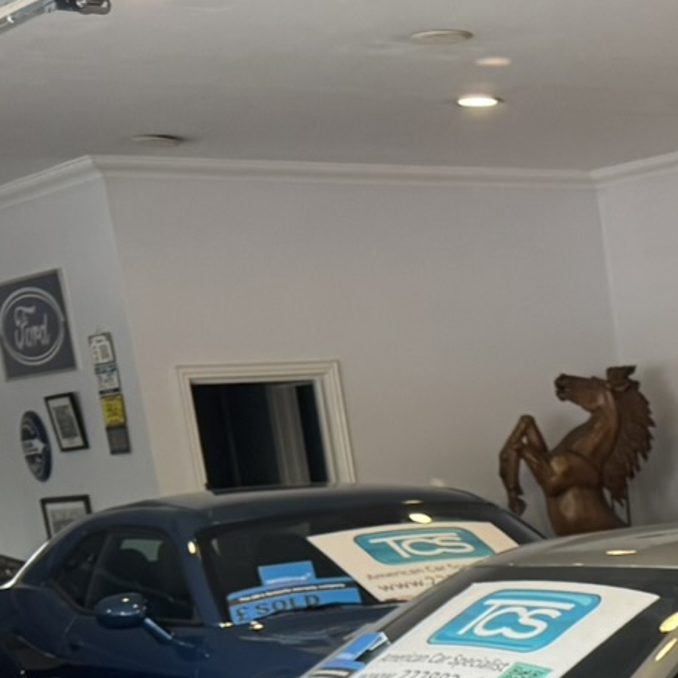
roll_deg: +3.3
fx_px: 2083
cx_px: 1070
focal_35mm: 94
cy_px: 1049
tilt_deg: -16.0
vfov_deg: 16.6
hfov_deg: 16.5
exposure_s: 1/100
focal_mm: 6.76
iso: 200
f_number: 1.78
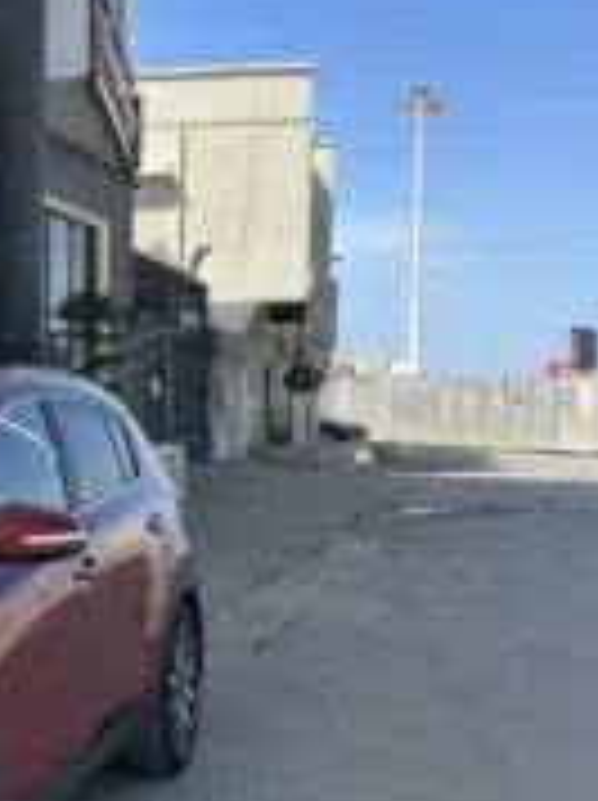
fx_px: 1247
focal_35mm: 54
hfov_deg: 25.8
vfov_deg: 35.6
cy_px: 441
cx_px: 22
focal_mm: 6.86
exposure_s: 1/2732
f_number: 1.78
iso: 80
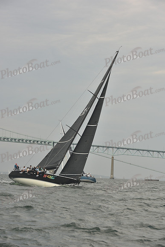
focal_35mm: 95
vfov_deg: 21.5
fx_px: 653
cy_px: 124
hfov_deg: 14.4
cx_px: 82
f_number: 6.3
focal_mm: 95
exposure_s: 1/640
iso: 250
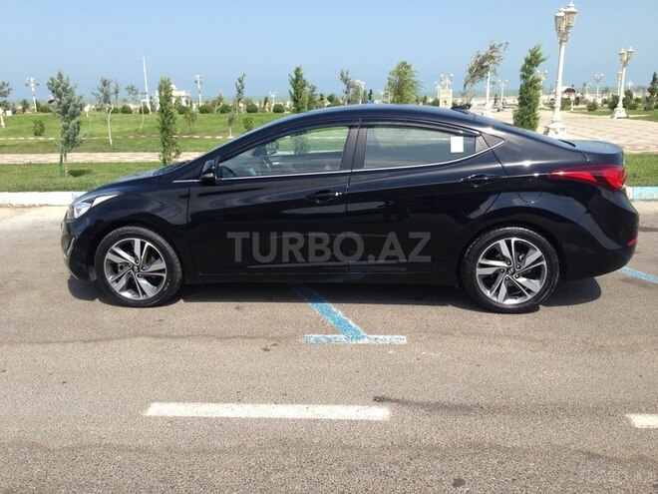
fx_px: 627
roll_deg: +0.4
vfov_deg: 42.9
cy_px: 247
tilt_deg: -14.2
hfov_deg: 55.4
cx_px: 329
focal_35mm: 33
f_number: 2.4
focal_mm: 4.12
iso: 50
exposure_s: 1/1205
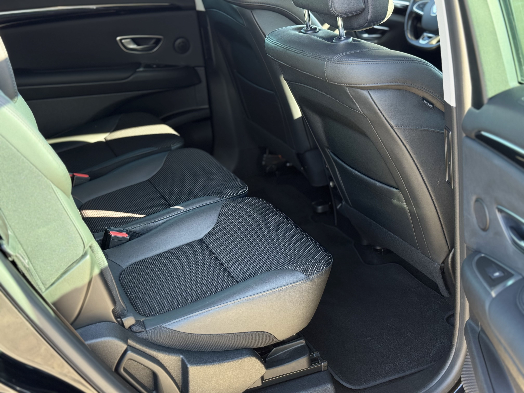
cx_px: 262
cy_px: 196
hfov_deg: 39.7
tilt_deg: -21.1
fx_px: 727
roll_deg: +2.4
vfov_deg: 30.3
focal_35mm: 48
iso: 100
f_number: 1.78
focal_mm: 6.76
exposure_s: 1/127
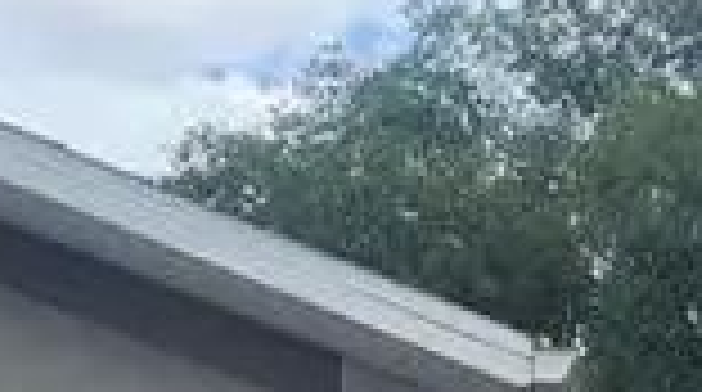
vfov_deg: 7.0
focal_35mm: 165
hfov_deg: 13.0
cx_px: 490
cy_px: 825
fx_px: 3065
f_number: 1.8
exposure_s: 1/621
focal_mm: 6.4
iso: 12
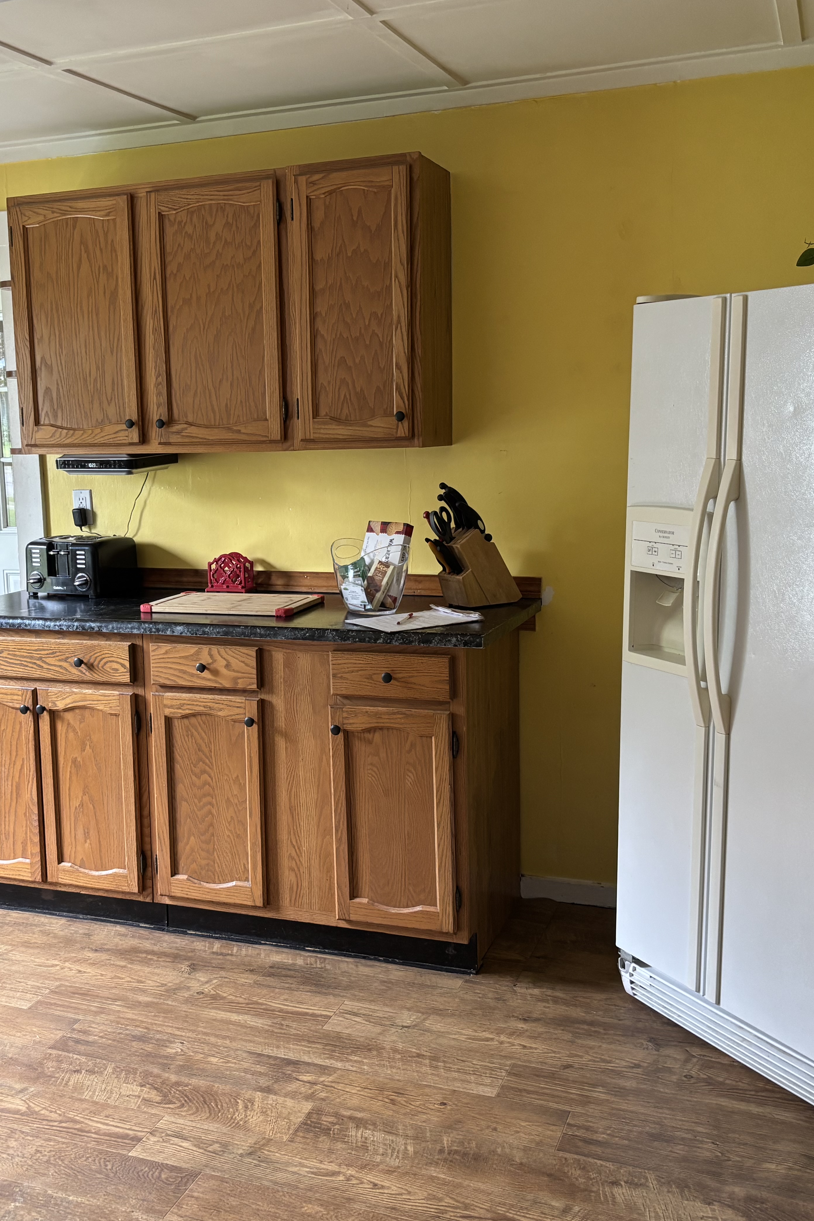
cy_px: 605
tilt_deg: -8.3
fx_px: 1255
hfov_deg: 35.8
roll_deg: +2.4
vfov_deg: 51.9
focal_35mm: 37
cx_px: 325
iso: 200
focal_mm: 5.96
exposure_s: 1/60
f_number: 1.6
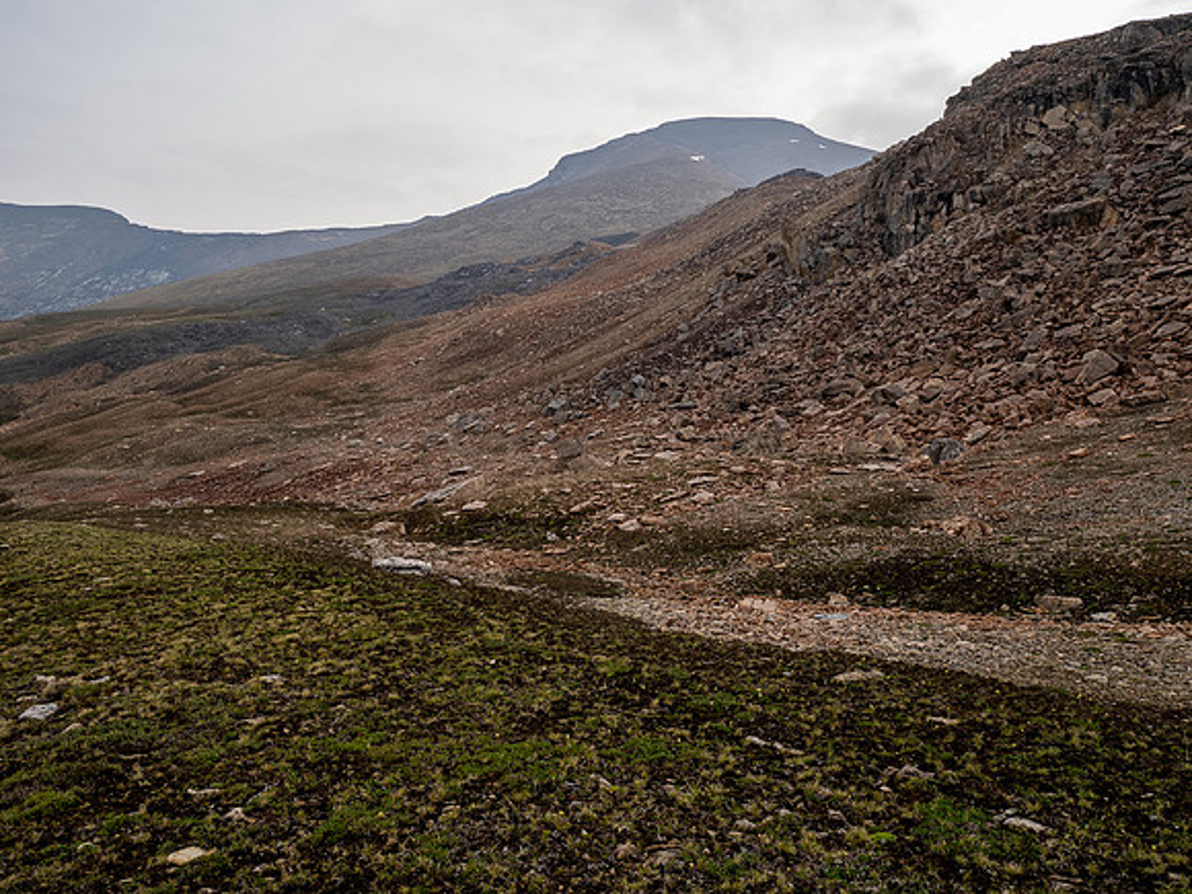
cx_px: 596
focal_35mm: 24
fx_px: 826
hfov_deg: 71.6
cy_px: 447
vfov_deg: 56.8
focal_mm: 12
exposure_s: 1/160
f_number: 8
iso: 200
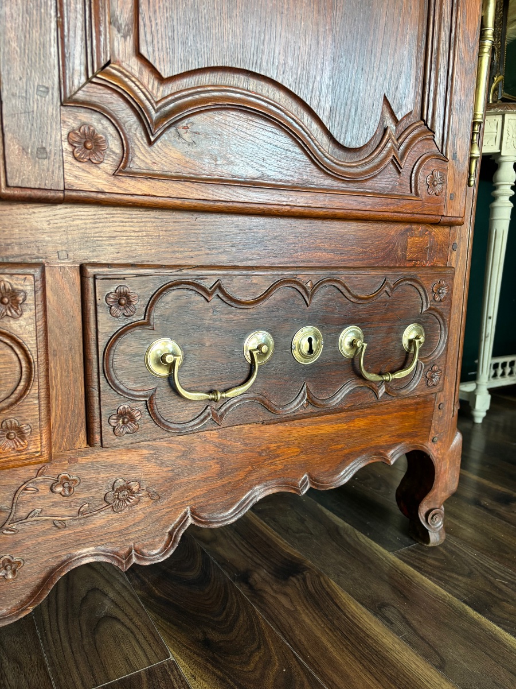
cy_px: 344
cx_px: 258
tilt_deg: -12.0
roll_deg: -3.7
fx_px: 517
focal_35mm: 26
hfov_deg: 53.1
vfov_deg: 67.3
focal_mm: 5.96
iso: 250
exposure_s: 1/60
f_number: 1.6
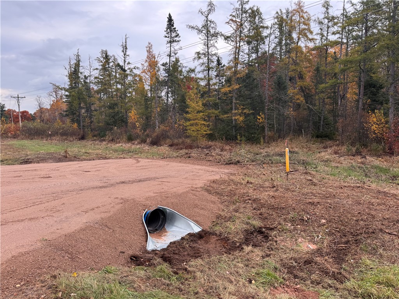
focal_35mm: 24
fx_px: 277
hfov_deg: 71.6
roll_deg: +1.1
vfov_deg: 56.8
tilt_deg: -5.1
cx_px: 200
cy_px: 150
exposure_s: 1/514
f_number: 1.78
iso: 80
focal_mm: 6.76
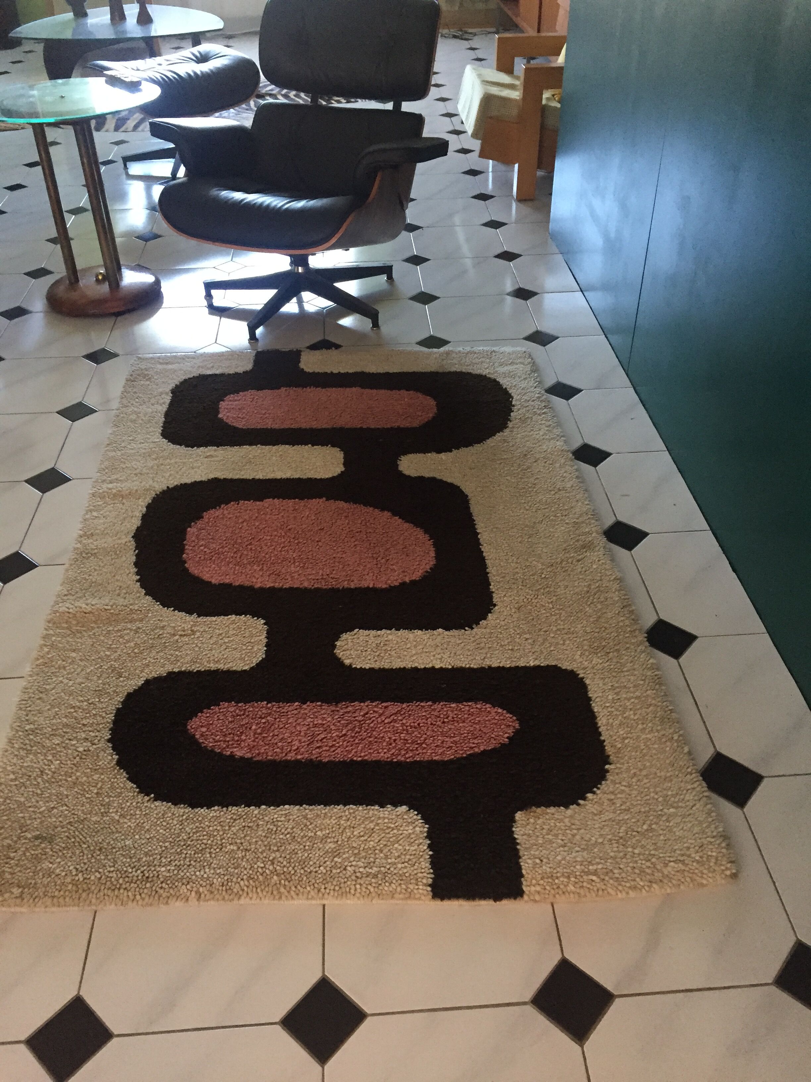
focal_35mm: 29
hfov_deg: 48.2
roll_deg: +2.8
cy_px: 541
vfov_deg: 61.7
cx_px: 406
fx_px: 906
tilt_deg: -39.1
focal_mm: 4.15
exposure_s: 1/33
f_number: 2.2
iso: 320
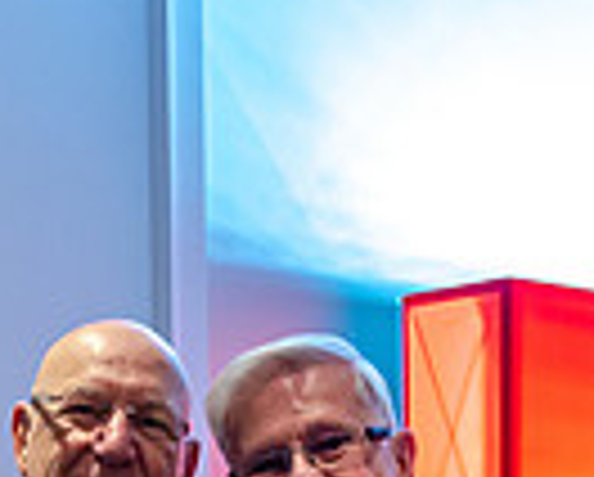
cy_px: 796
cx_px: 238
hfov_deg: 17.3
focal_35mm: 111
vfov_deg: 12.9
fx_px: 1954
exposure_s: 1/15
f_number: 4
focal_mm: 18
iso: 720
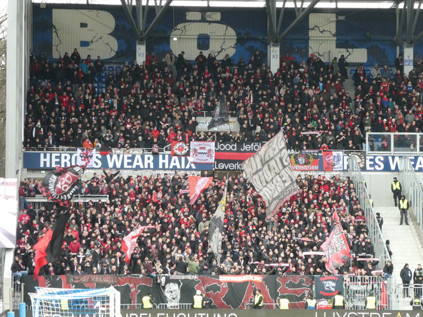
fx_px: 1650
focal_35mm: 135
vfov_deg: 11.0
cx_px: 212
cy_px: 158
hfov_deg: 14.6
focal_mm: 24.2
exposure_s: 1/80
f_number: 5.3
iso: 640
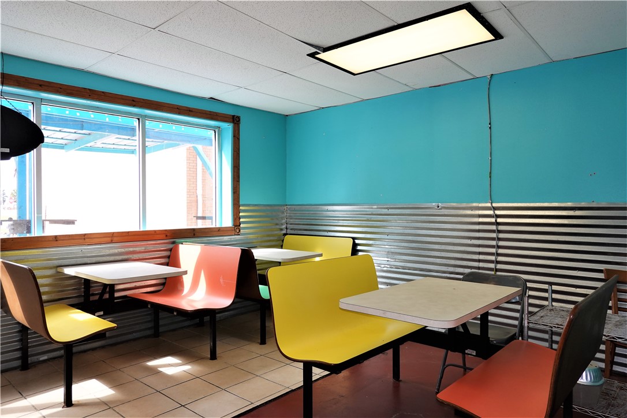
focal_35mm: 24
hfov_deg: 73.7
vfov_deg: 53.1
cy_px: 209
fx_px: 418
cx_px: 314
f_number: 2.8
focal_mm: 9
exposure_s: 1/80
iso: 100
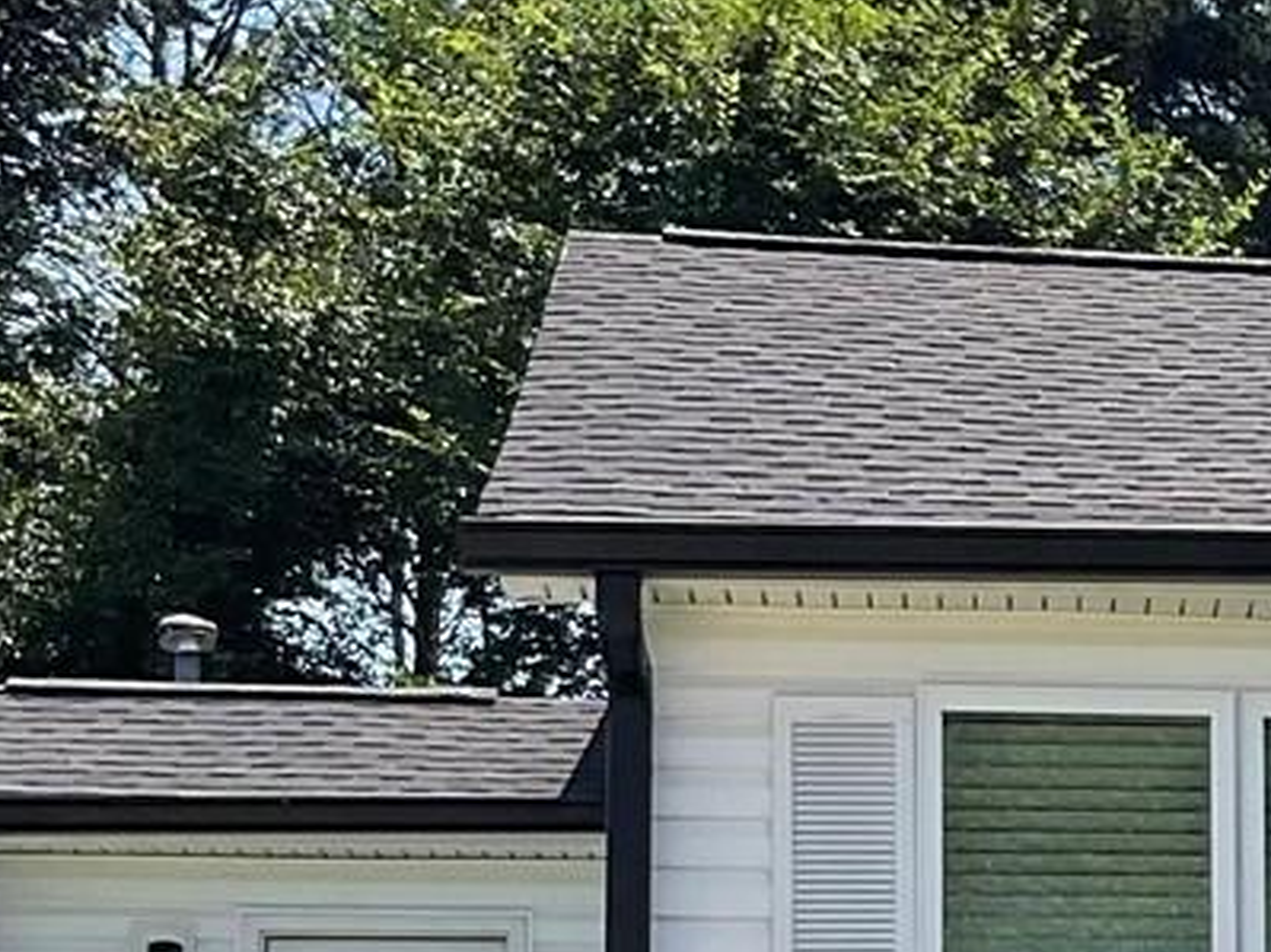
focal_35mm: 149
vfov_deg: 9.9
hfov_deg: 12.4
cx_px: 2112
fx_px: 5469
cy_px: 1032
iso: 16
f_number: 1.8
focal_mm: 3
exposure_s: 1/1195
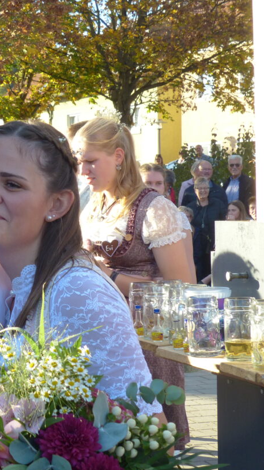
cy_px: 247
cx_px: -44
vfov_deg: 21.8
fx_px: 1219
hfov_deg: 12.1
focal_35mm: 98
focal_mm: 10.9
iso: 100
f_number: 4
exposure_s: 1/200
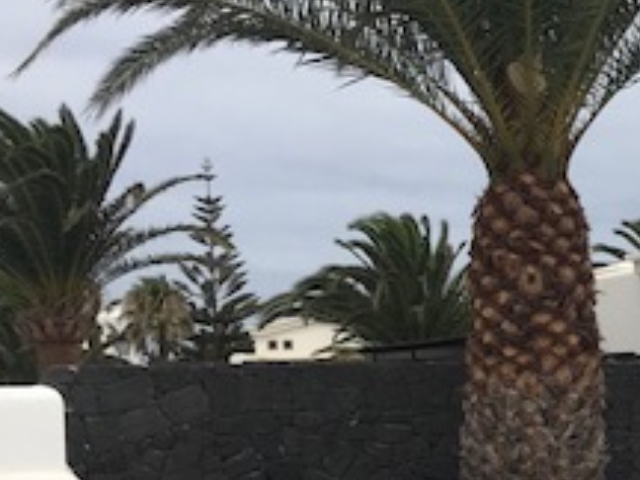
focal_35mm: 83
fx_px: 1535
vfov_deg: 17.2
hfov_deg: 21.5
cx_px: 815
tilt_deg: -5.6
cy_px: 527
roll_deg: +0.9
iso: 20
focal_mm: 3.99
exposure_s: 1/4808
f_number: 1.8
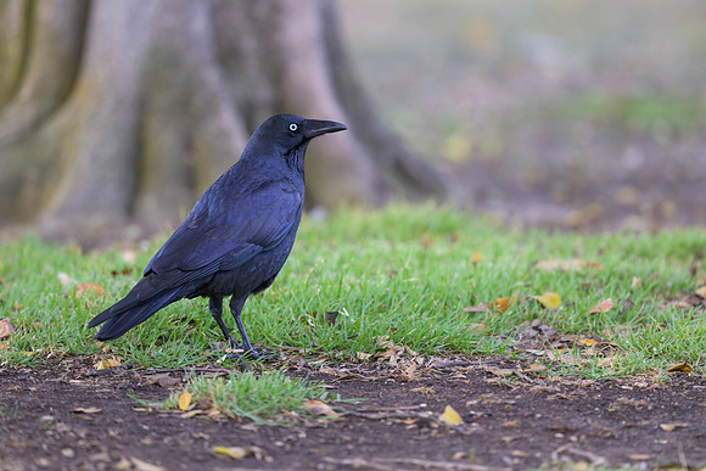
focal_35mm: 494
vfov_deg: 2.8
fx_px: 9690
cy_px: 204
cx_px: 346
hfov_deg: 4.2
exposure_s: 1/320
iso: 500
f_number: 2.8
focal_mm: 400
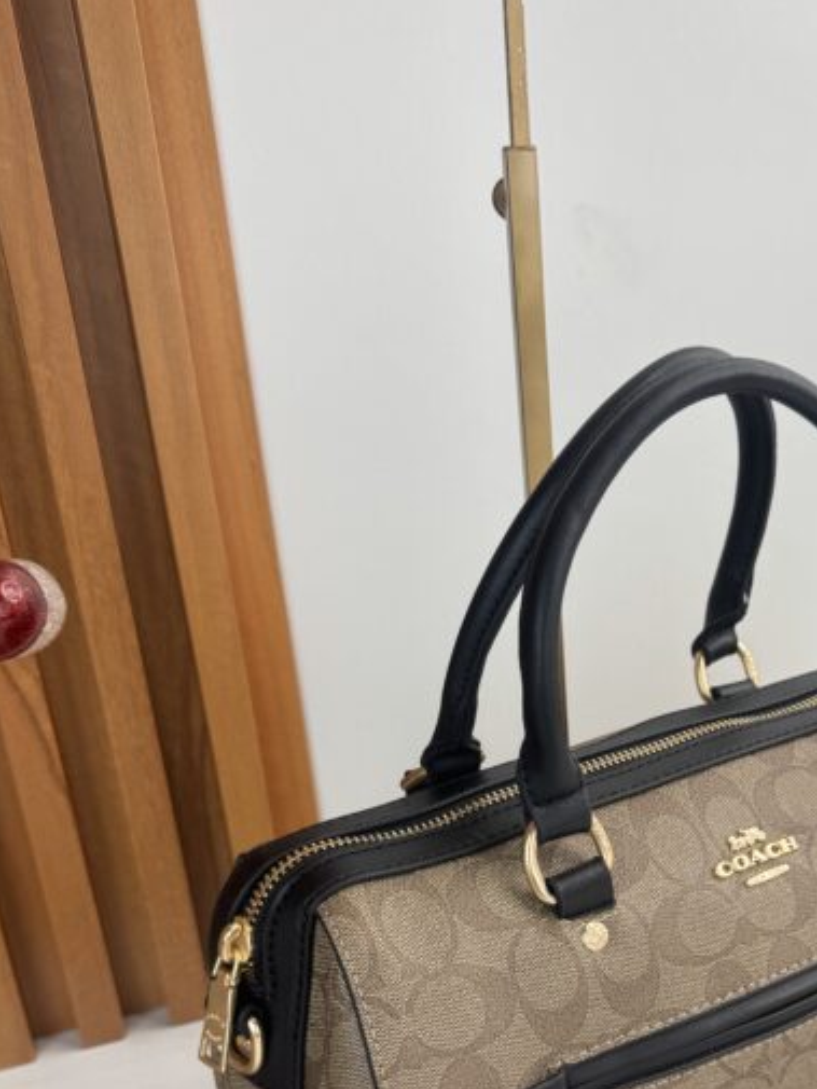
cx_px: 606
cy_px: 753
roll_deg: +1.7
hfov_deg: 36.9
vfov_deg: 47.9
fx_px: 1195
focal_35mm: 38
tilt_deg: -25.5
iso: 64
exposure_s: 1/225
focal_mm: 6.76
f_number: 1.78
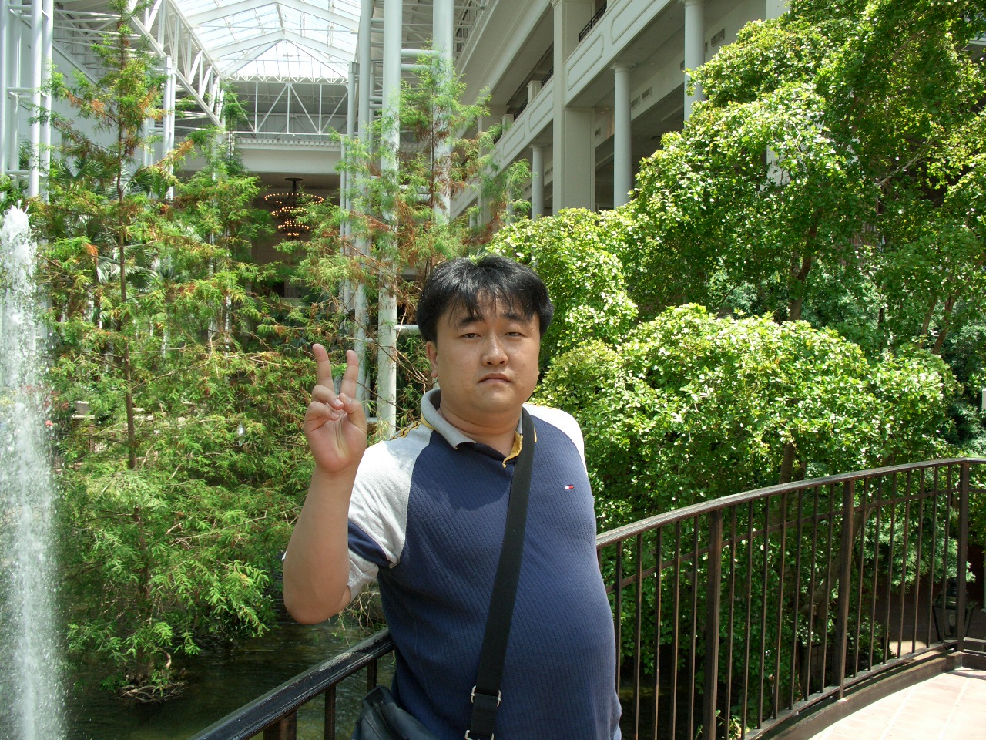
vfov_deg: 42.9
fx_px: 940
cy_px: 370
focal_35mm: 33
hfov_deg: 55.4
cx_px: 493
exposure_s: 1/200
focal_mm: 7.1
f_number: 4
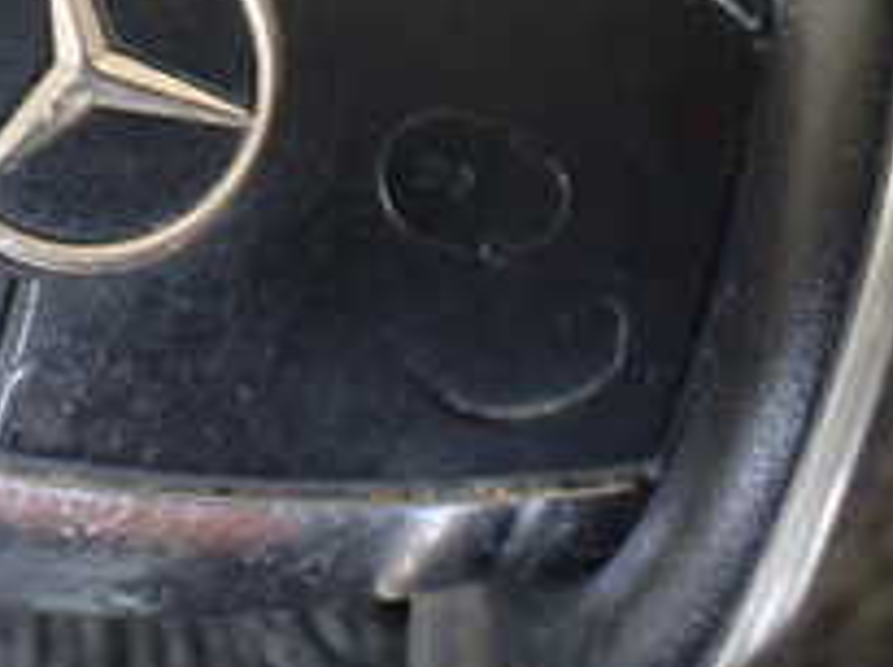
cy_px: -100
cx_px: 74
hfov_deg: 21.7
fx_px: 2266
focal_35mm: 88
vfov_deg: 16.2
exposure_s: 1/125
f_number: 2.3
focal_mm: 5.4
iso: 640
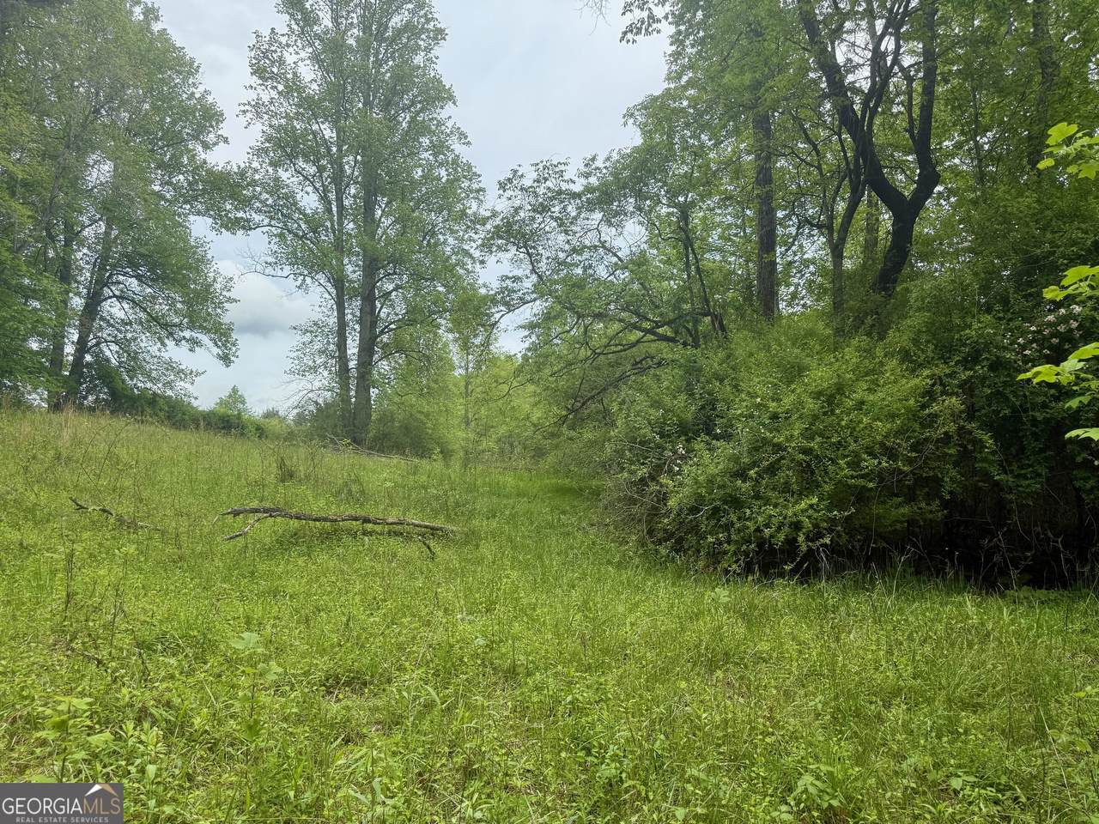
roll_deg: +1.0
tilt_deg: +6.1
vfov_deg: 56.8
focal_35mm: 24
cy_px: 412
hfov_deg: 71.6
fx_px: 762
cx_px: 550
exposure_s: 1/2445
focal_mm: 6.76
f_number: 1.78
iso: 100
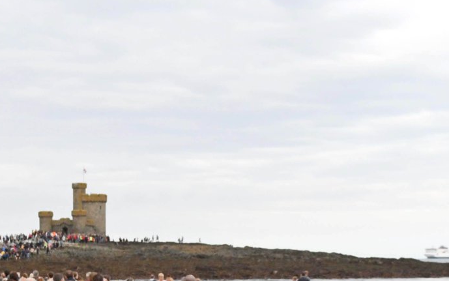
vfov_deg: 11.6
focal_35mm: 109
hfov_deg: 19.1
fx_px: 1334
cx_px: 201
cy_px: 390
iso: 1250
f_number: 8
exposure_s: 1/250
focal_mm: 24
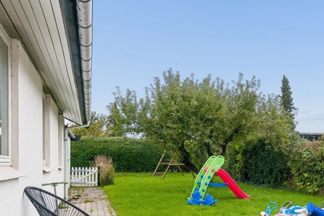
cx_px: 240
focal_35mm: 38
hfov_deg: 49.1
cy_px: 165
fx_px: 340
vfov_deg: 34.4
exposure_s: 1/320
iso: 400
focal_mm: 15
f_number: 10
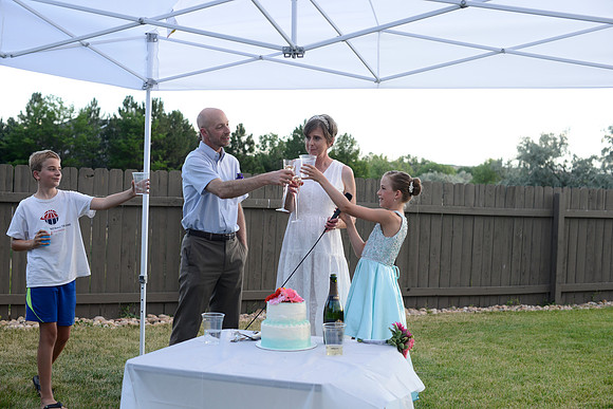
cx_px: 306
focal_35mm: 50
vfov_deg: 27.0
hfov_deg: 39.6
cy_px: 204
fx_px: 852
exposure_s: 1/250
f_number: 4.5
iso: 400
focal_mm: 50
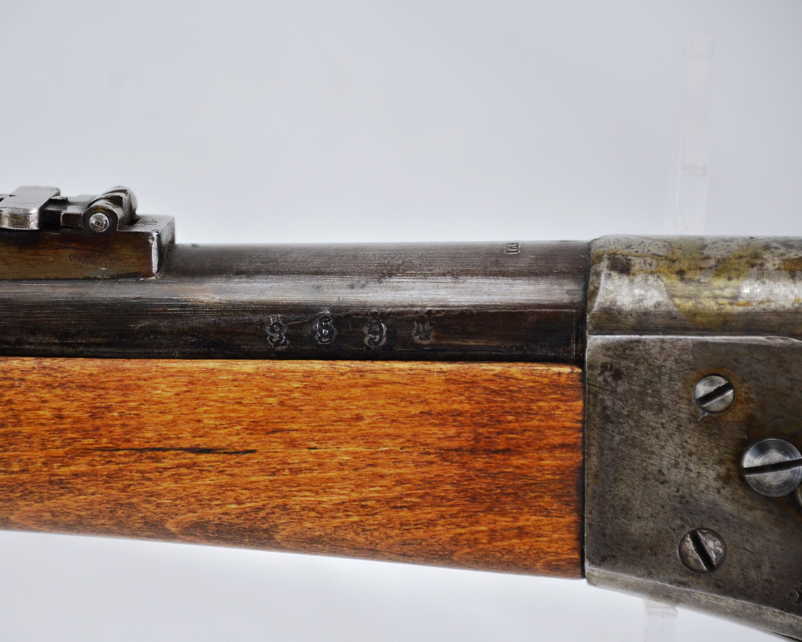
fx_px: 5449
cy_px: 321
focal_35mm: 230
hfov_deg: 8.4
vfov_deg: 6.7
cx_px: 334
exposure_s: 1/250
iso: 720
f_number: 5.6
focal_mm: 135
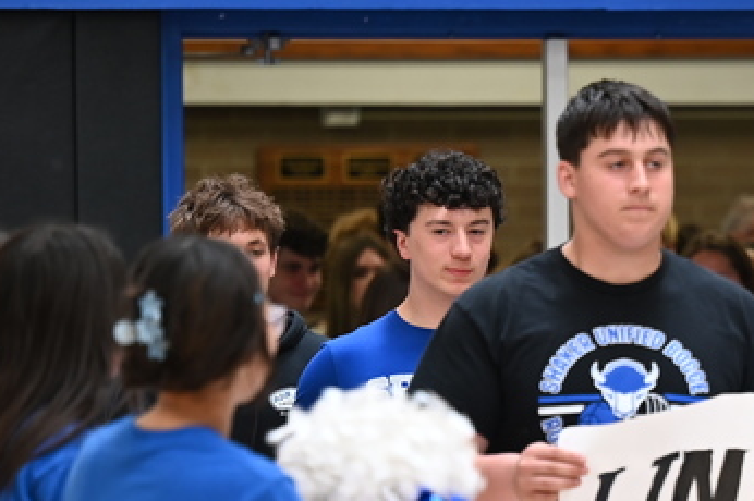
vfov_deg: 3.6
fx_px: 8056
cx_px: 926
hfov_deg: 5.3
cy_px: 548
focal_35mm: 385
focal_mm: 130
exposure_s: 1/125
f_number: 2.8
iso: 500
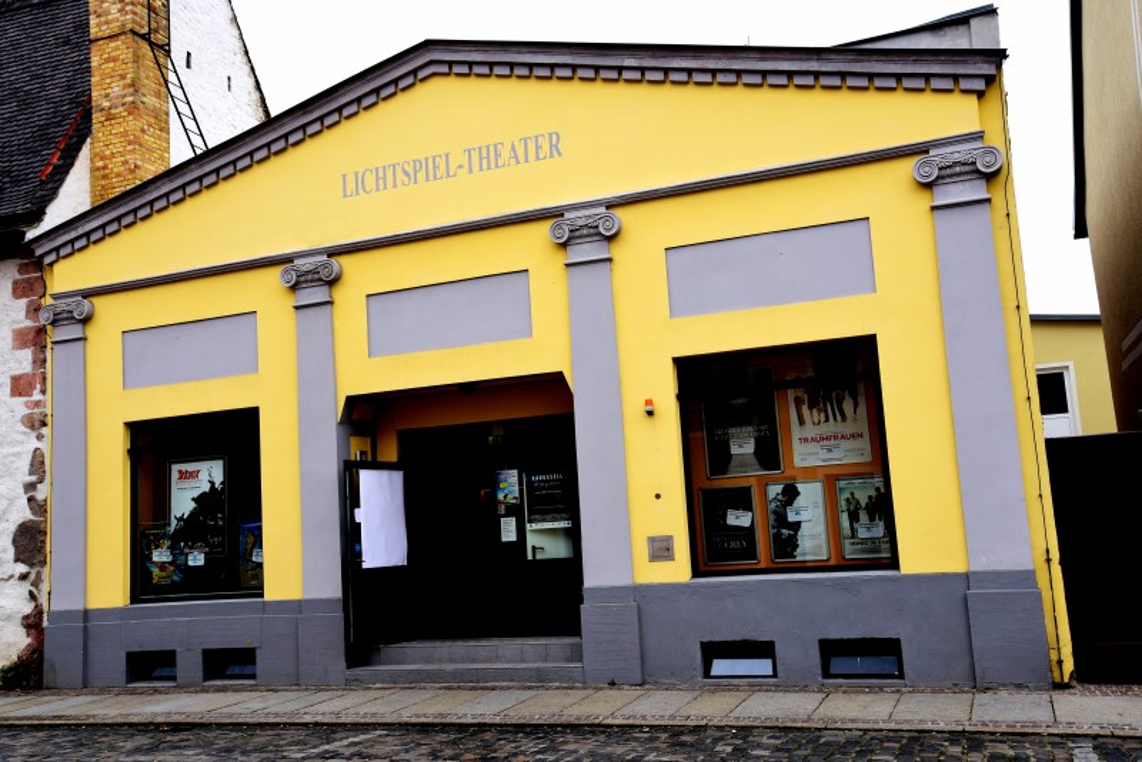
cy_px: 381
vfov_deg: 38.9
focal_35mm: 34
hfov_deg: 55.8
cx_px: 571
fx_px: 1079
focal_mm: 34
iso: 200
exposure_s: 1/125
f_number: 8
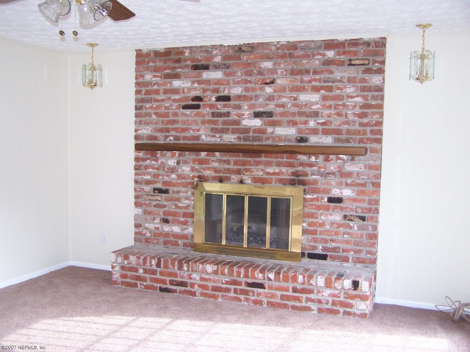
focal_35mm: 38
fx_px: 516
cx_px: 235
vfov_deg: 37.7
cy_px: 176
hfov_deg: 49.0
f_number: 2.8
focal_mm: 6.3
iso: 140
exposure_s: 1/60
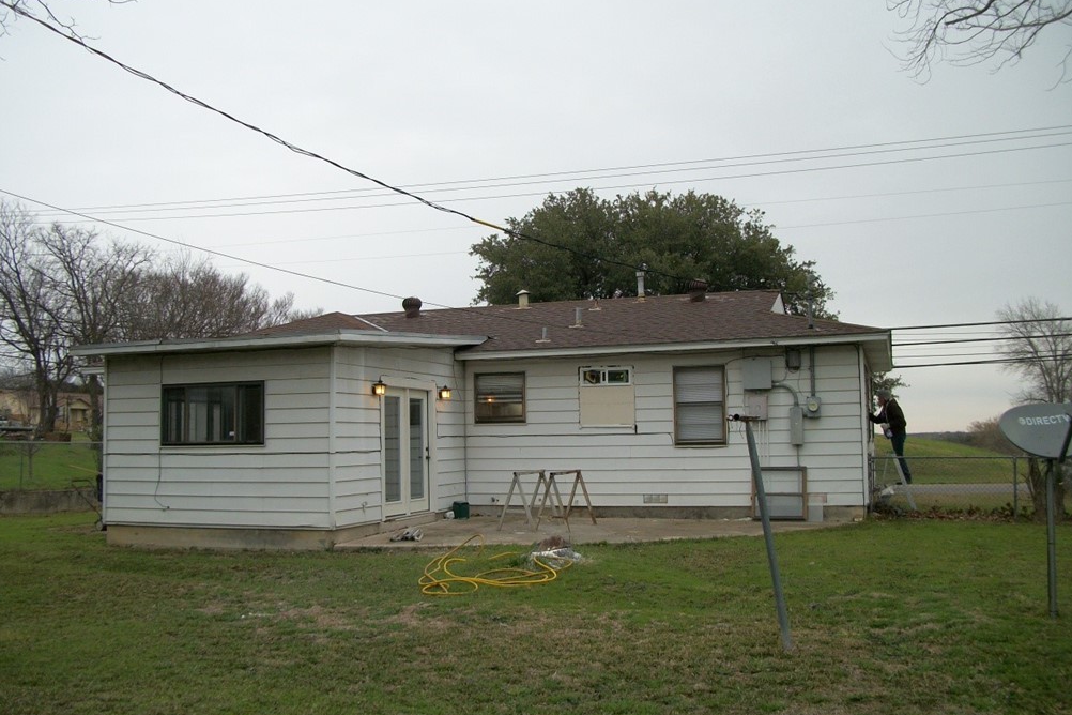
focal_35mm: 34
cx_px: 531
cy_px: 371
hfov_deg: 55.8
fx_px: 1012
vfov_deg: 38.9
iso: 80
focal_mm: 5.7
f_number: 2.9
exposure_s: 1/320
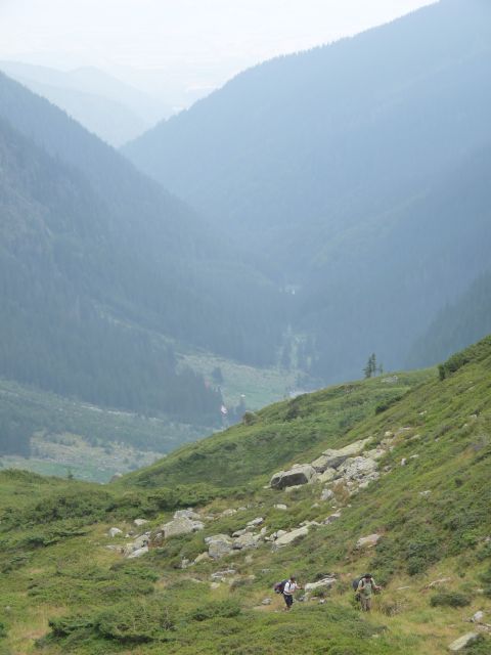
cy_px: 328
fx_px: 2137
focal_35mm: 113
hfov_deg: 13.1
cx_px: 246
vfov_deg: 17.4
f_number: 4
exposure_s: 1/125
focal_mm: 20.1
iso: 160
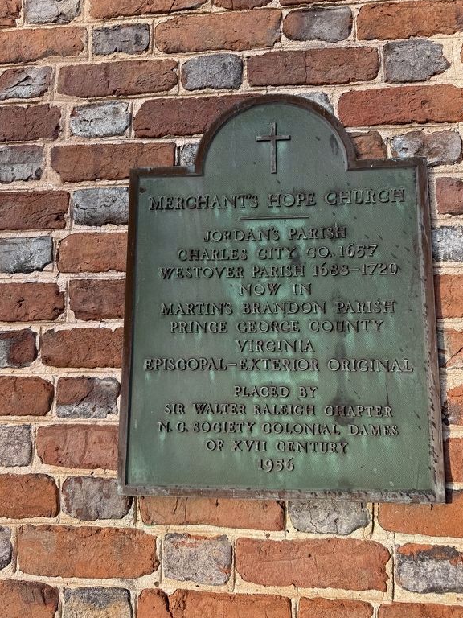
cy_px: 303
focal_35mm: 25
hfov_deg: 54.9
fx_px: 446
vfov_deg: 69.4
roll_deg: -1.2
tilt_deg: +7.3
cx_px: 238
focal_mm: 6.76
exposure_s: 1/521
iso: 80
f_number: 1.78
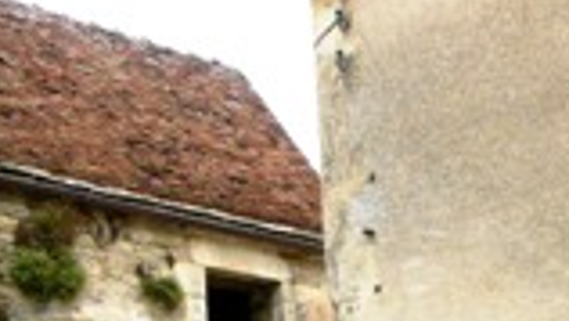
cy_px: 469
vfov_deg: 14.7
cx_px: 421
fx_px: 1162
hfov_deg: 27.2
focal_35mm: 77
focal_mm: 4.5
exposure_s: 1/250
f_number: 3.1
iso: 100
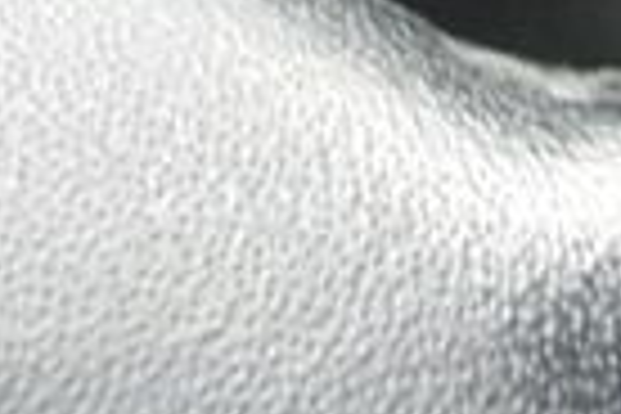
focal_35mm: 200
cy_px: -605
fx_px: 3450
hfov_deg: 10.0
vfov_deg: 6.5
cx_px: -302
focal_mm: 10
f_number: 3.5
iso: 720
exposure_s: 1/60
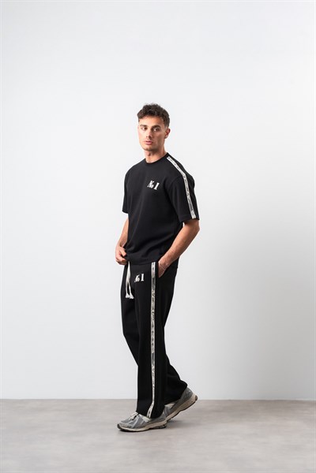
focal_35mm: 70
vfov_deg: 28.8
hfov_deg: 19.5
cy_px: 236
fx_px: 922
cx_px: 158
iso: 100
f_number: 8
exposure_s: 1/125
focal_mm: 70
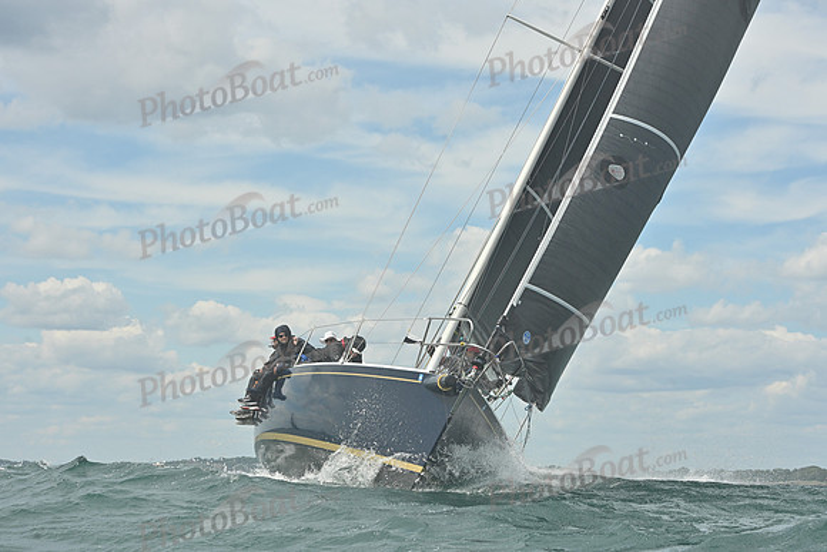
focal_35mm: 98
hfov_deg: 20.8
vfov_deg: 14.0
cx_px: 414
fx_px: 2252
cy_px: 276
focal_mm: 98
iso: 320
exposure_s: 1/1250
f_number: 11
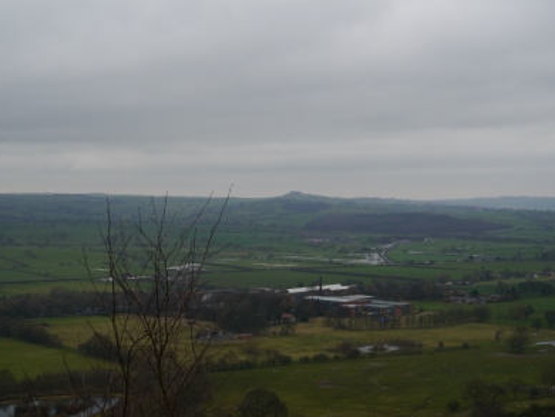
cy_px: 194
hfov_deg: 31.2
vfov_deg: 23.7
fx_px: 995
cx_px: 275
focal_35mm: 62
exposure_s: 1/125
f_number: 5
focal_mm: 28
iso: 160
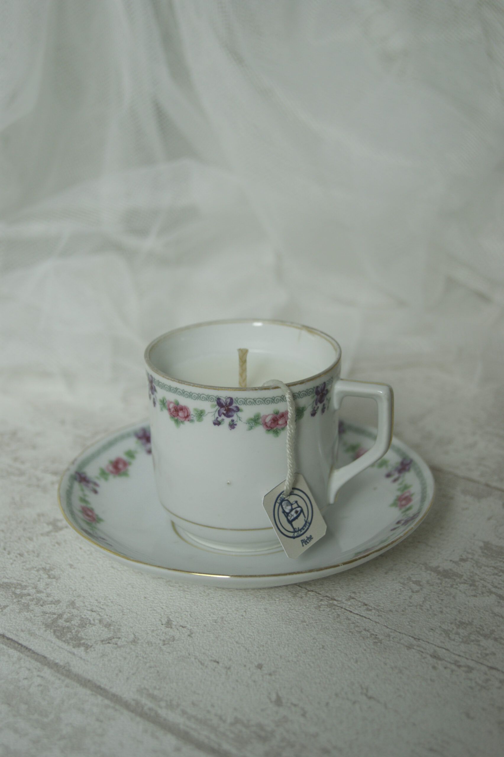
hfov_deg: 22.6
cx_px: 252
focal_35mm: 60
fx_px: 1261
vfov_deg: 33.4
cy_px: 378
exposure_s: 1/80
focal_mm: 40
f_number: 5.6
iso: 125
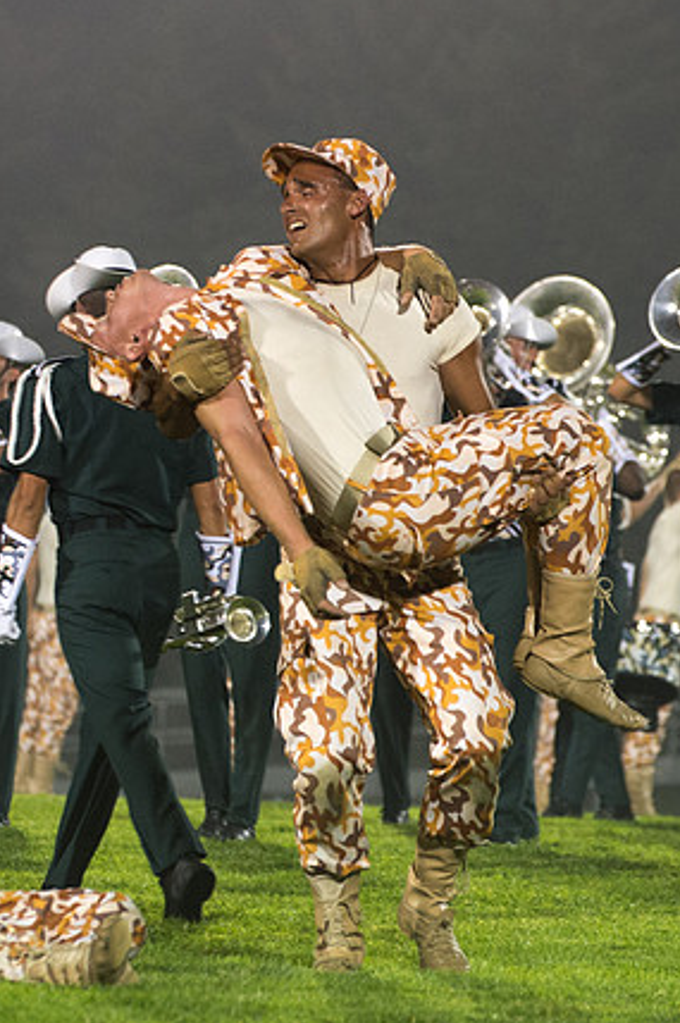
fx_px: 8719
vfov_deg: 6.7
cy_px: 483
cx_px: 372
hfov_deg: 4.5
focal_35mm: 307
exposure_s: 1/160
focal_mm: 145
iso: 3600
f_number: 4.8
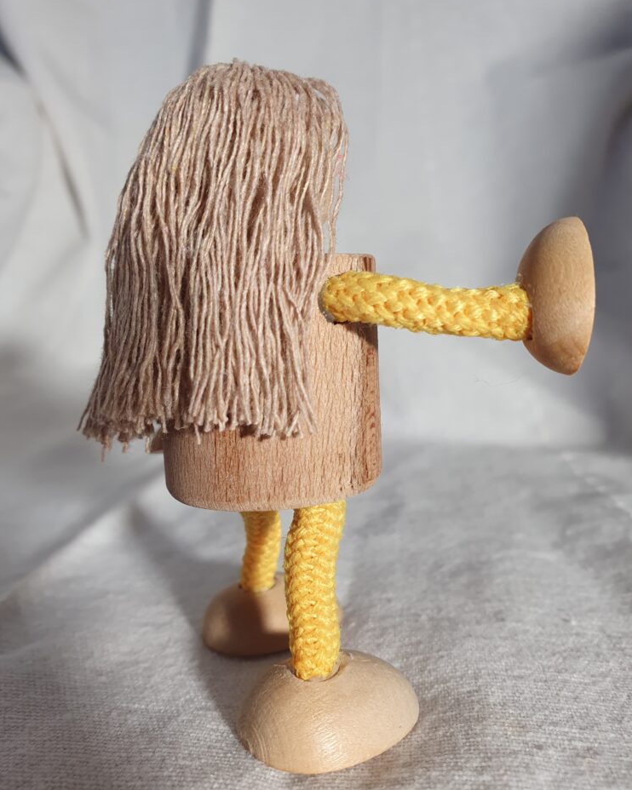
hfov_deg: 51.5
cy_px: 400
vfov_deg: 62.2
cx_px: 325
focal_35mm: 28
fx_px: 655
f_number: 2.4
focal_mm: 4.32
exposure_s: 1/100
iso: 64
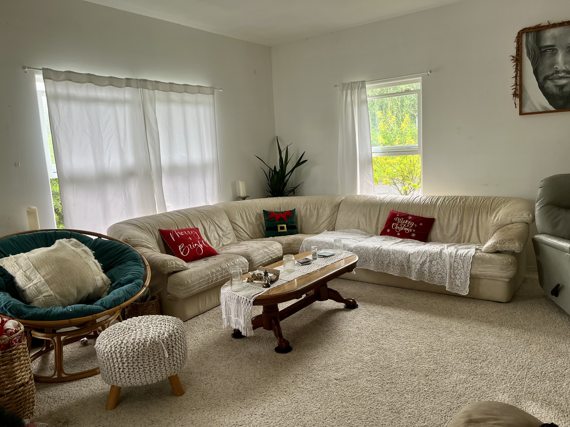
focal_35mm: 26
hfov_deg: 67.3
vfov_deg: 53.1
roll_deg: +3.5
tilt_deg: -8.0
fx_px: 428
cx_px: 285
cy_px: 214
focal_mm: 5.1
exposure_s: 1/121
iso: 80
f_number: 1.6
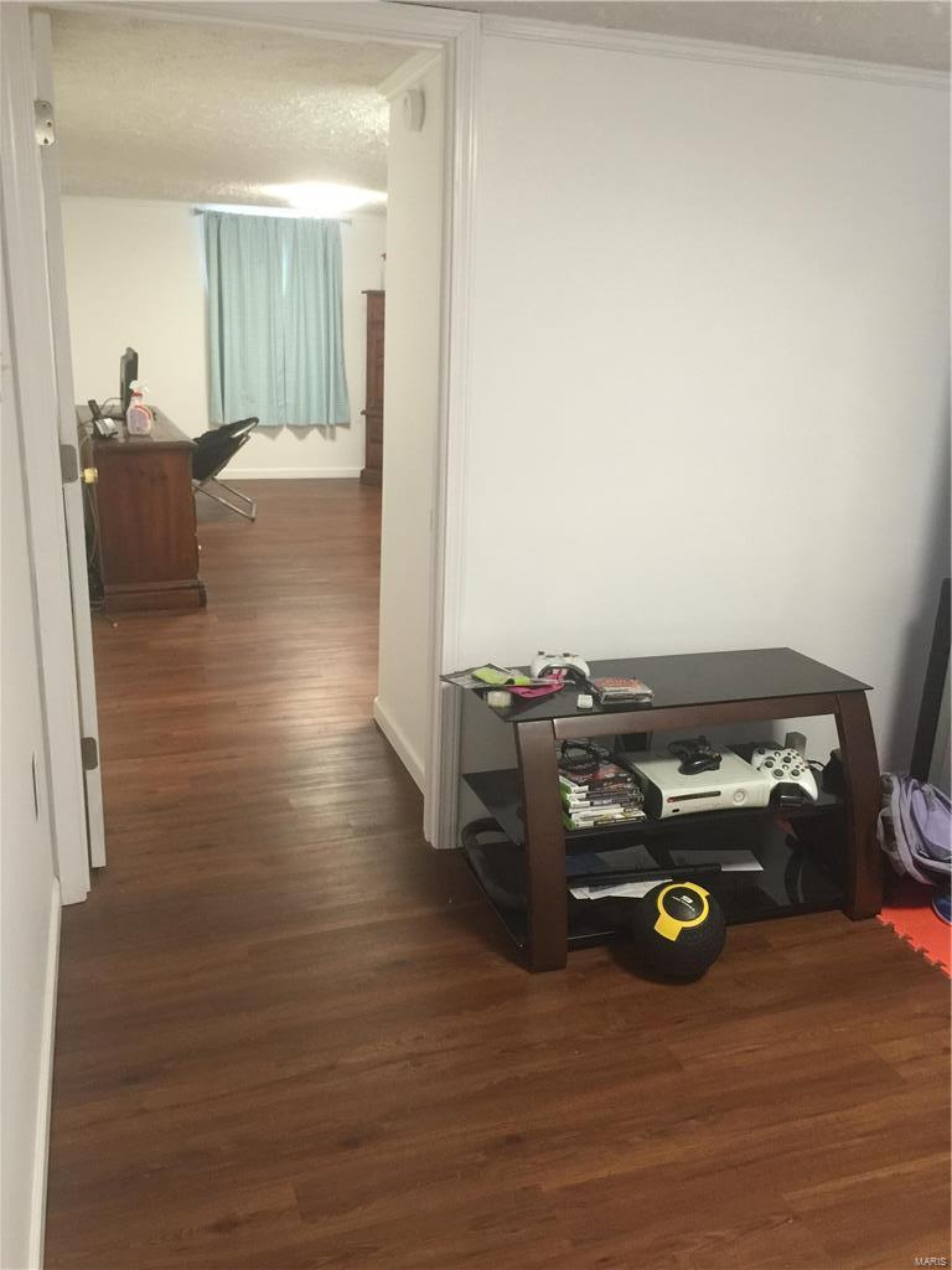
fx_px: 1063
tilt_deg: -15.4
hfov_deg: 48.2
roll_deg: -3.1
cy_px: 635
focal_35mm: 29
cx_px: 476
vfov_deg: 61.7
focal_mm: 4.15
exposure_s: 1/15
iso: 100
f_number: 2.2
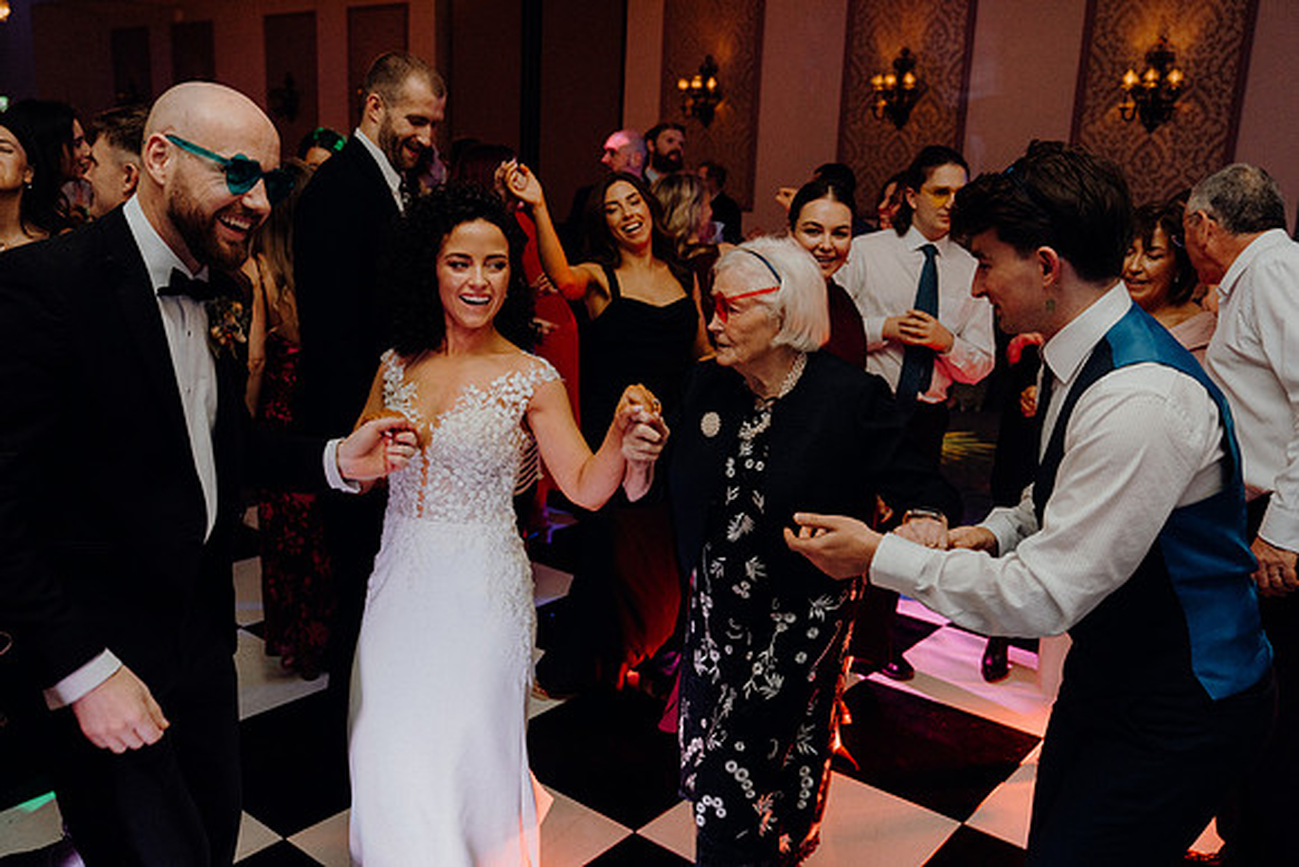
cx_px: 650
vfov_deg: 42.3
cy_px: 434
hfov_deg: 60.3
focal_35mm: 31
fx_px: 1119
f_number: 3.5
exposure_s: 1/160
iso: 2500
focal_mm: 31
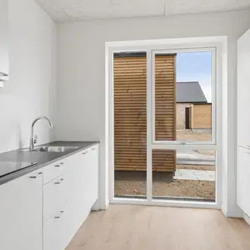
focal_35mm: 33
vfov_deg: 49.9
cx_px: 108
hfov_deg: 49.8
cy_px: 128
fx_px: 268
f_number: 8
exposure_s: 1/25
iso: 200
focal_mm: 13
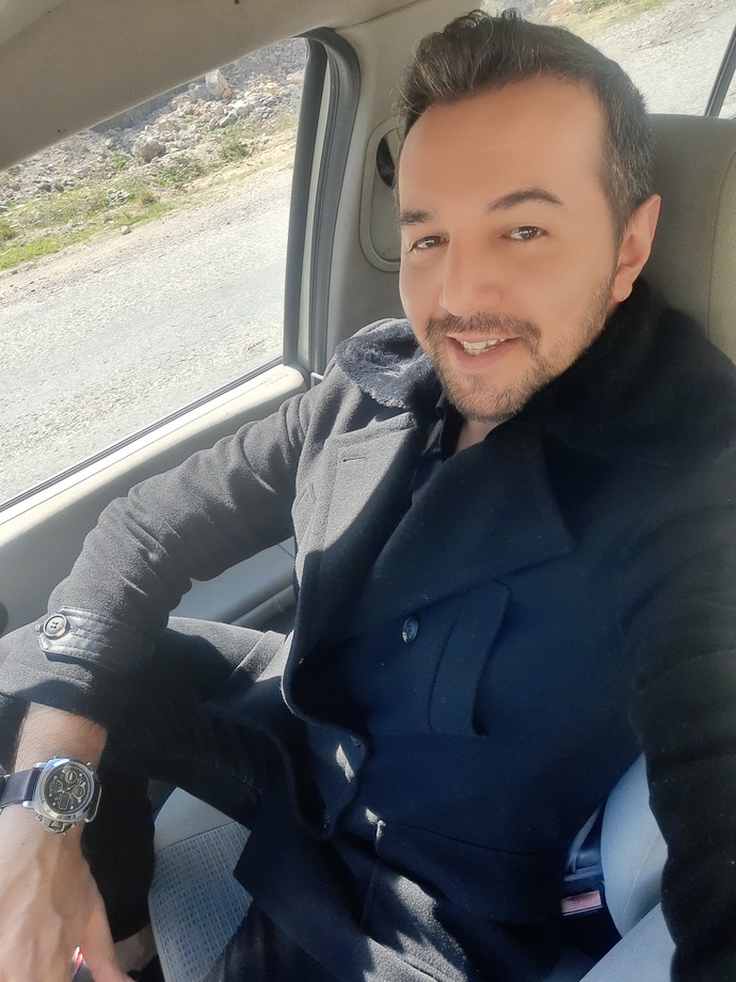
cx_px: 368
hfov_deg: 54.9
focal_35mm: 25
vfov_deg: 69.4
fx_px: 709
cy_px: 491
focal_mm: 3.72
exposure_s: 1/100
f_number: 2.2
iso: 80
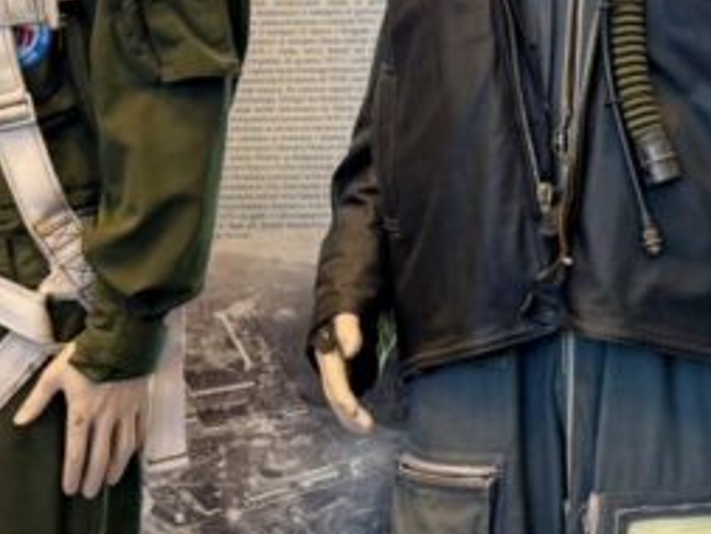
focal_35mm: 97
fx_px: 1993
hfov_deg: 17.3
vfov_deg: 14.9
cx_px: 1186
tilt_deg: +2.0
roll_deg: +1.4
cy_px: -31
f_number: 1.78
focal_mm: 6.76
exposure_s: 1/50
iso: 125
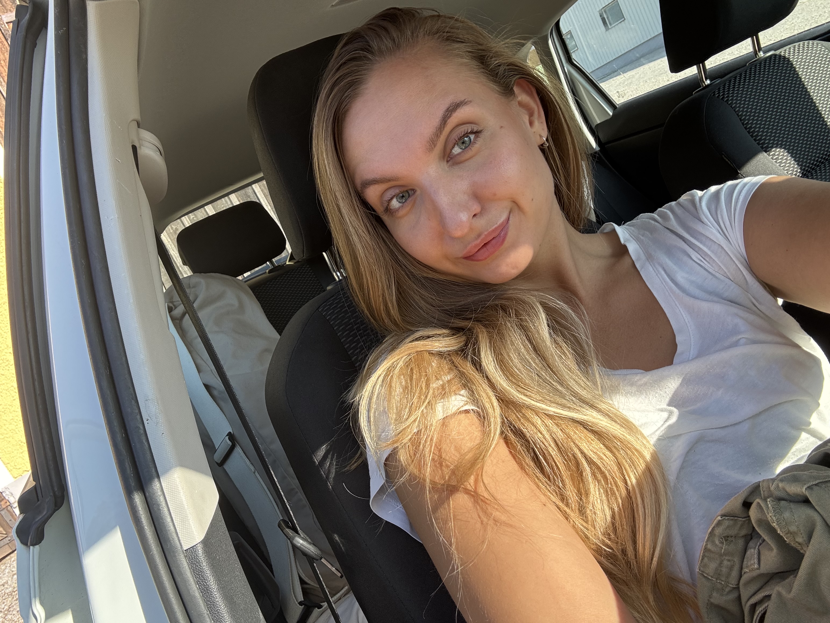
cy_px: 312
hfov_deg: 67.3
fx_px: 623
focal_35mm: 26
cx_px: 415
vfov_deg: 53.1
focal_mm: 2.69
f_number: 1.9
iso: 25
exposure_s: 1/199
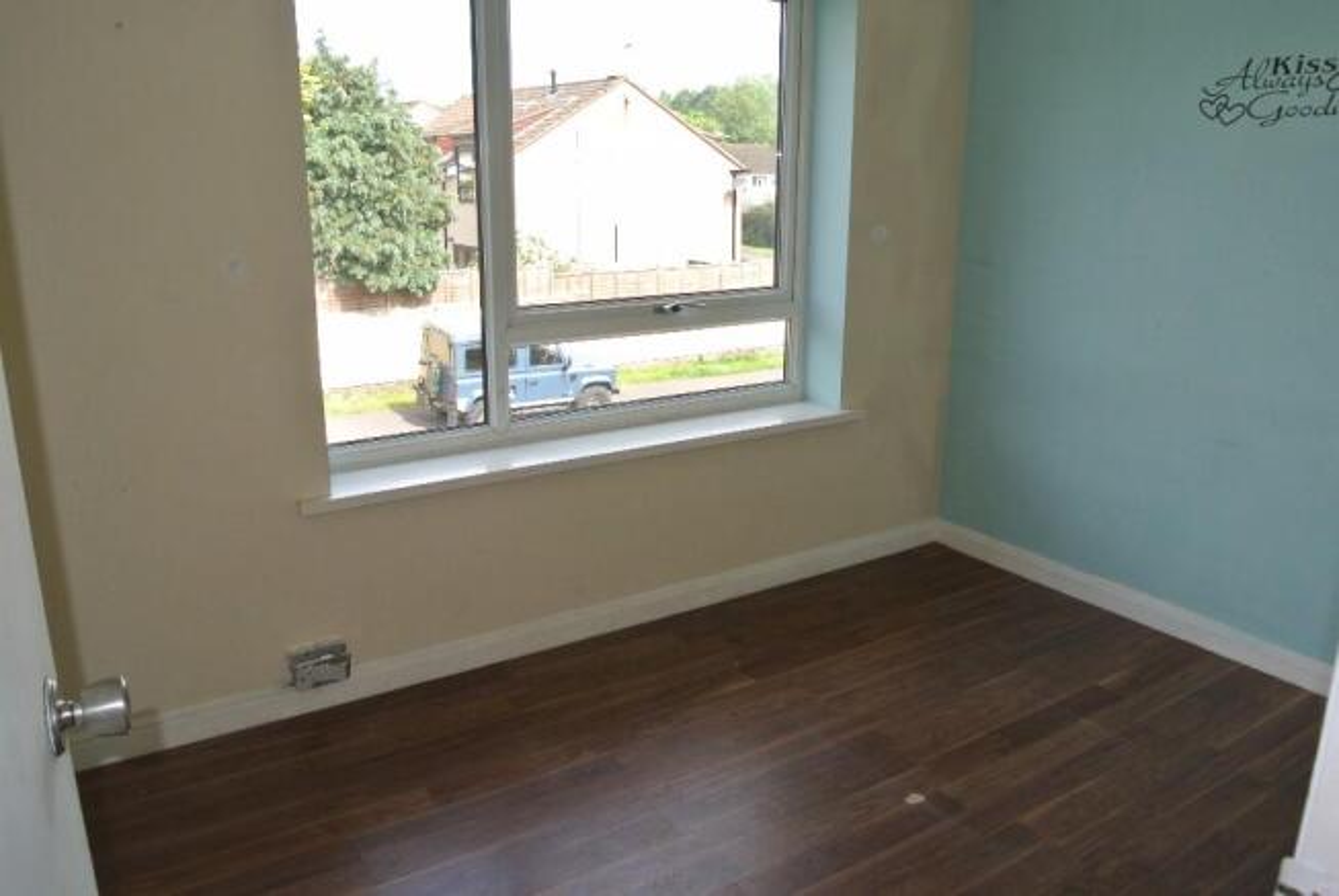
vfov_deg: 48.0
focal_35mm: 27
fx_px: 1005
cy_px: 448
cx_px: 670
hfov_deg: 67.3
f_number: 9
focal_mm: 10
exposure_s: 1/60
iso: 200
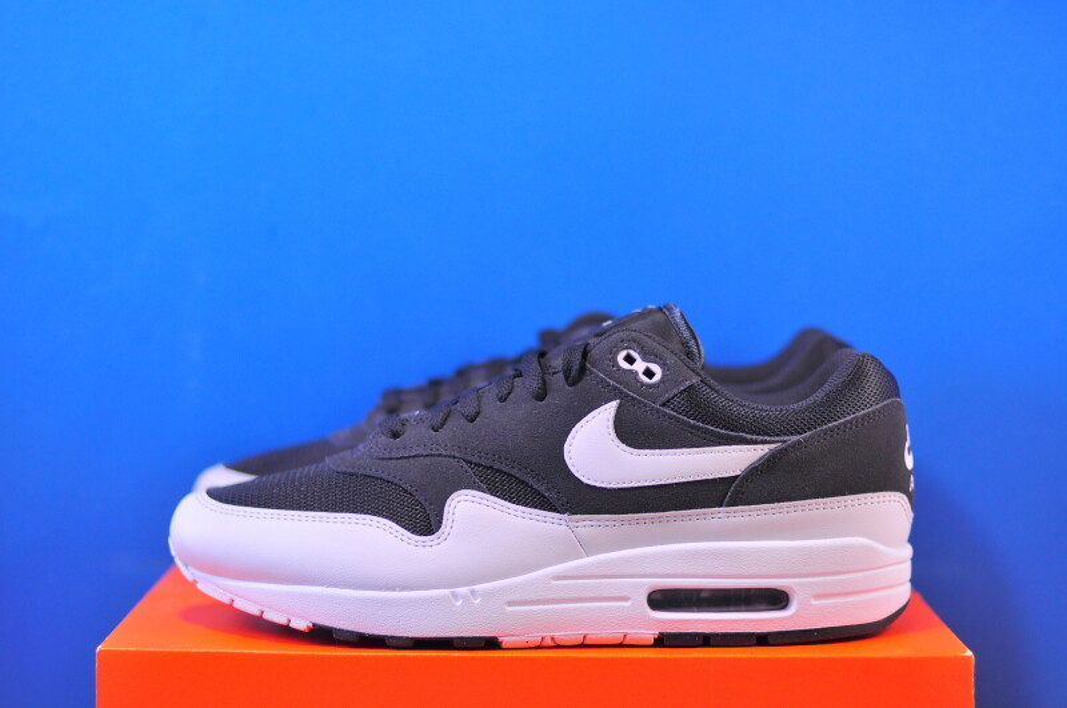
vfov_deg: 18.1
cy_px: 354
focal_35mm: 75
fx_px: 2220
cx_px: 534
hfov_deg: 27.0
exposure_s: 1/320
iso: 250
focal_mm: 50
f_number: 2
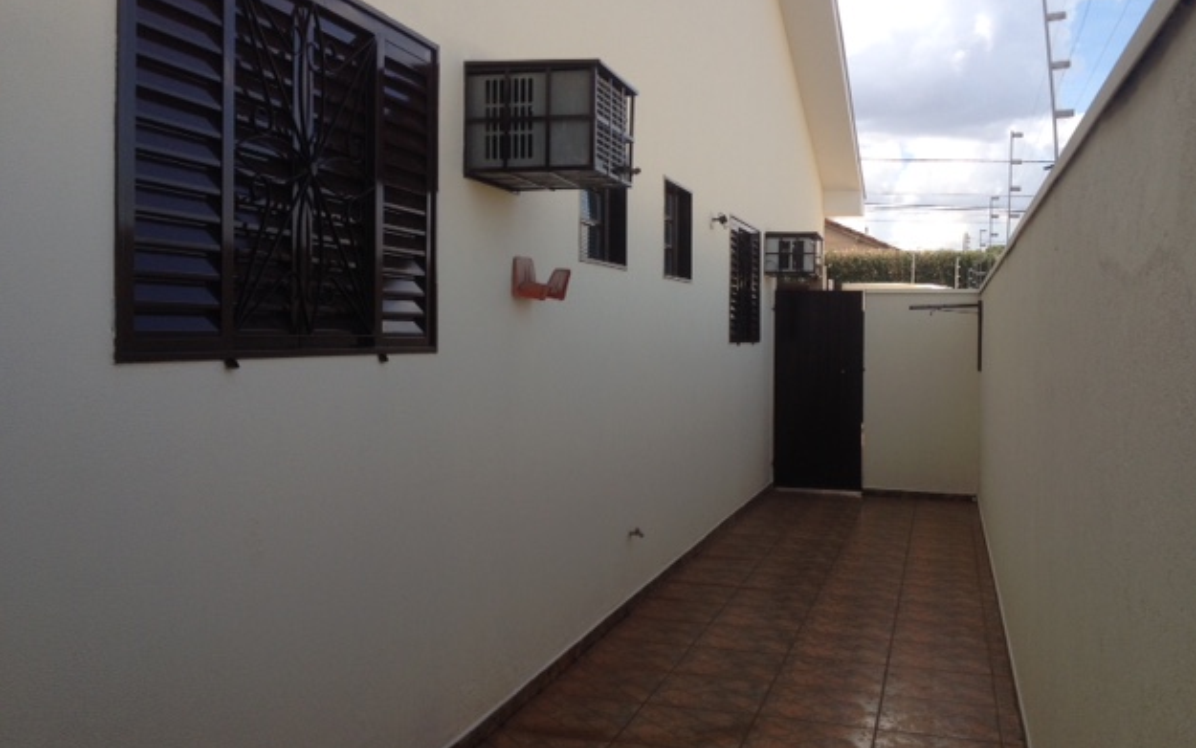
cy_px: 342
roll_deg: -1.2
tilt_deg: -2.9
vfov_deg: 33.6
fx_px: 1239
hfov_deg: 51.5
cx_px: 610
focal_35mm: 38
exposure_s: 1/789
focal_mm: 4.28
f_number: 2.4
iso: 50
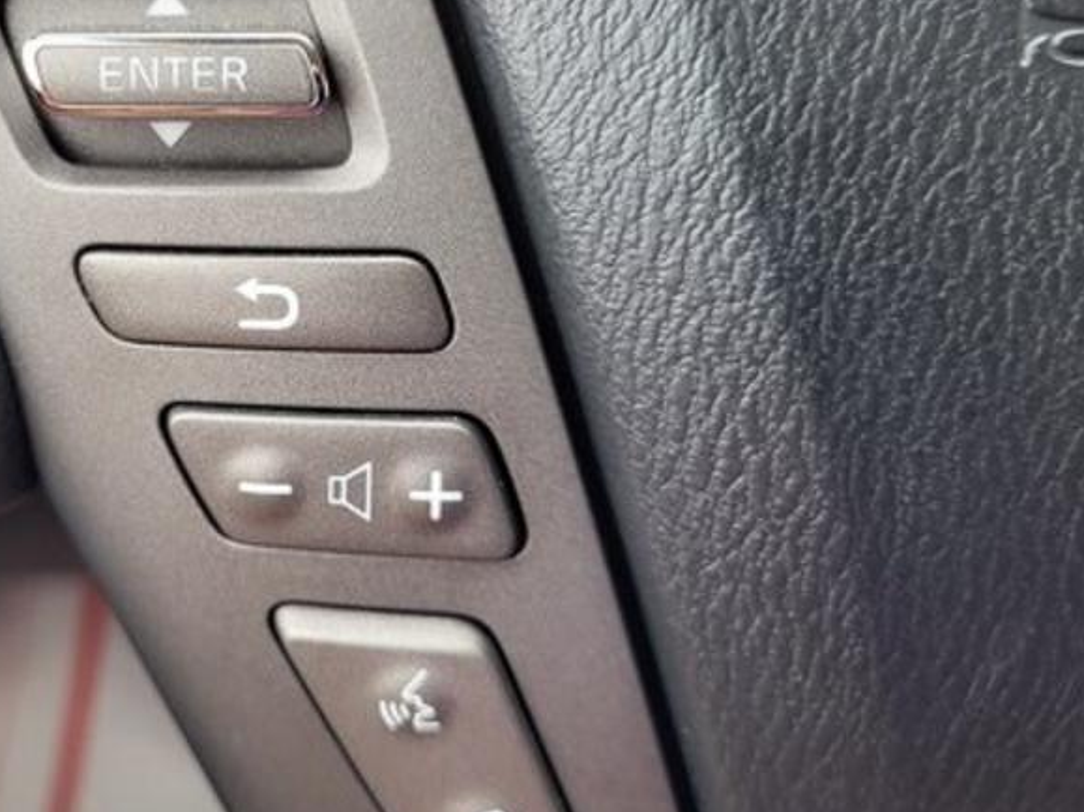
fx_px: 1440
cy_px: 294
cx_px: 217
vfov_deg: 31.3
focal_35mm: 46
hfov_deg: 39.6
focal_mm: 5.4
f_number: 1.8
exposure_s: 1/120
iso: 100
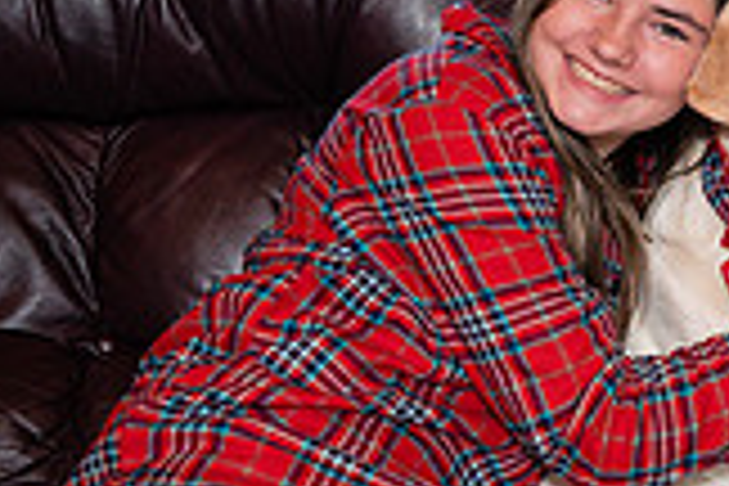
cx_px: 1091
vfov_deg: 9.2
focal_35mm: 149
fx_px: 3017
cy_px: 232
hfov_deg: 13.0
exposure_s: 1/160
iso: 500
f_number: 5
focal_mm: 38
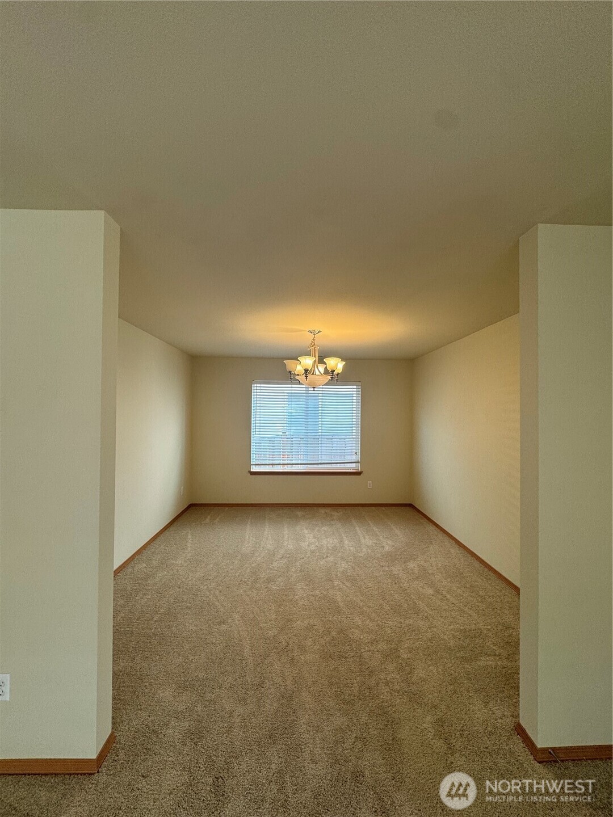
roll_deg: +0.3
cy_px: 408
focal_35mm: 14
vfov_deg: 102.1
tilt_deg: +0.7
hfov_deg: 85.7
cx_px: 306
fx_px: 331
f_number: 2.2
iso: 100
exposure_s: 1/120
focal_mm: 2.22
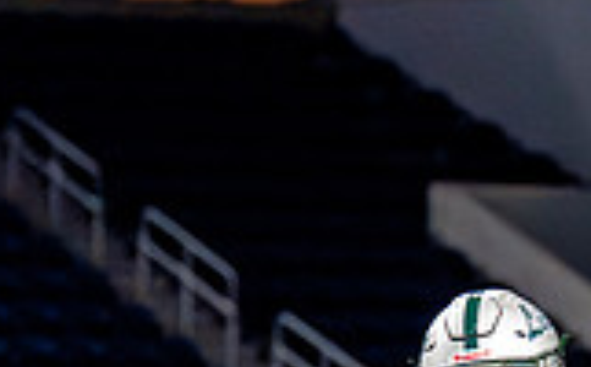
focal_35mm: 548
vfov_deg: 2.4
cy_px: 644
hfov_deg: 3.8
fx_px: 8811
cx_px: 531
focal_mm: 99
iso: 4000
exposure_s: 1/2000
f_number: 2.8
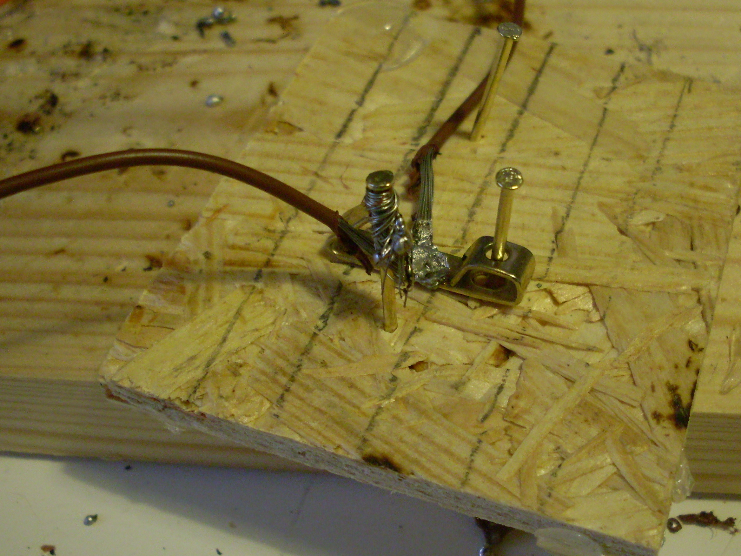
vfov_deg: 29.1
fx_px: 1070
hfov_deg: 38.2
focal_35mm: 50
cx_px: 401
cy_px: 287
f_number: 2.8
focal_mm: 6.3
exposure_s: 1/15
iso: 200
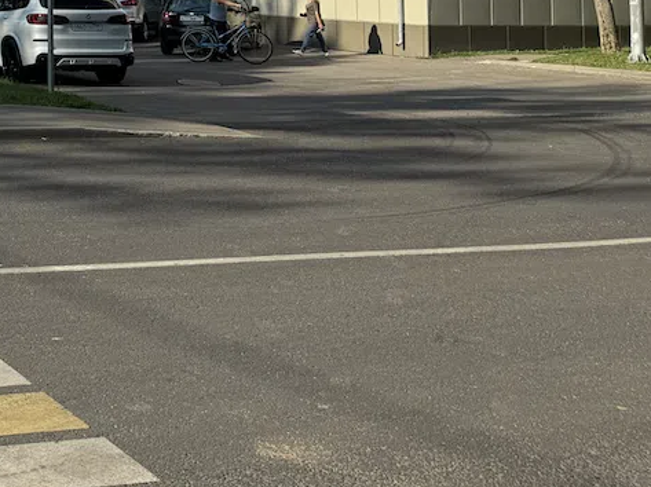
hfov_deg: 25.4
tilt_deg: +4.5
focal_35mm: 65
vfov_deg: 20.8
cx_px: -212
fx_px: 1221
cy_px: -118
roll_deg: +0.4
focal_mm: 6.76
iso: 80
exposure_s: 1/4049
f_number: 1.78
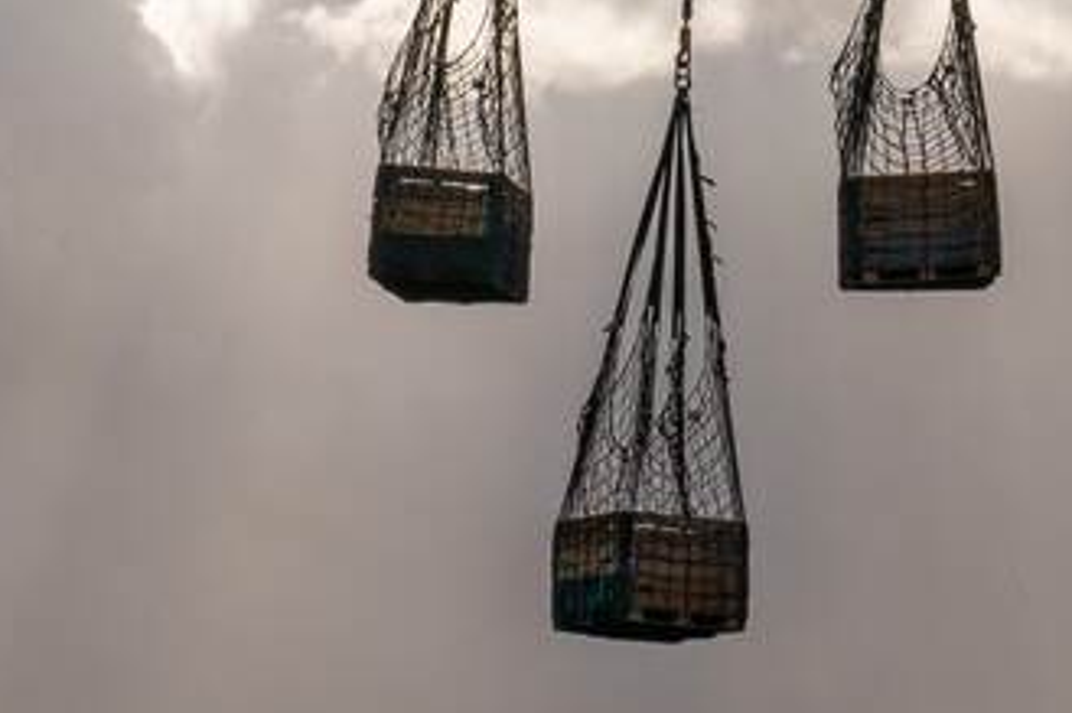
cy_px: -290
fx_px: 9286
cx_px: 746
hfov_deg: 6.6
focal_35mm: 312
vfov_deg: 4.4
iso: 100
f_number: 22
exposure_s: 1/60
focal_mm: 82
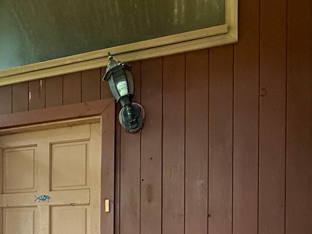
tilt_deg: +0.5
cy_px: 250
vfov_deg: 33.5
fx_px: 343
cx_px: 58
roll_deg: -0.7
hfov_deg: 46.2
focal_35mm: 38
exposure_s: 1/60
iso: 500
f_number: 2.2
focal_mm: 2.22
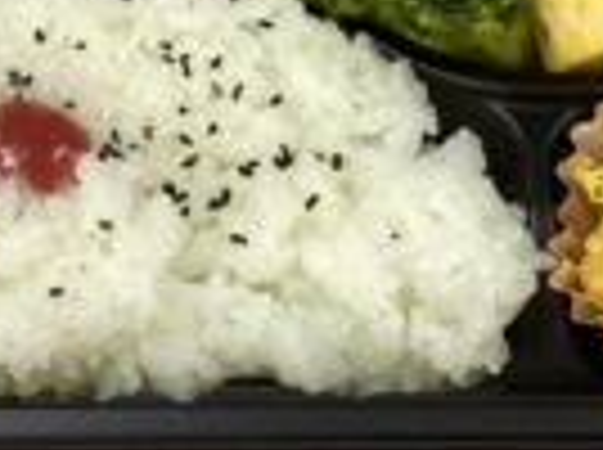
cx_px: 281
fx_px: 1513
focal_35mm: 87
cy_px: 128
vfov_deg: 16.9
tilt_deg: -57.7
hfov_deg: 22.5
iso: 100
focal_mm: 3.3
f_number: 2.4
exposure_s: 1/60
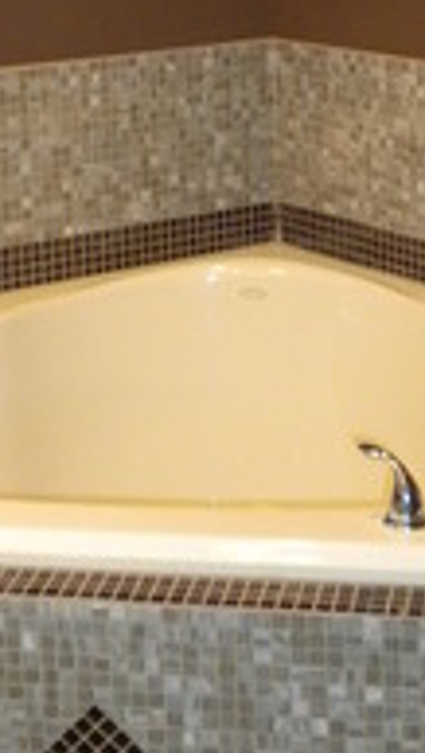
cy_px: 82
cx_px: 253
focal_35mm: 100
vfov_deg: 20.9
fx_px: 1997
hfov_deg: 12.1
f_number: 3.5
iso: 400
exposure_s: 1/30
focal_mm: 6.6
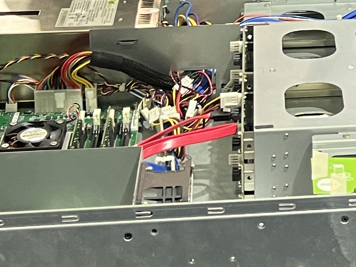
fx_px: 1337
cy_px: -183
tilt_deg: -14.7
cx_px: 452
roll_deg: -1.6
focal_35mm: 130
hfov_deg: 14.6
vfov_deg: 10.8
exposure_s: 1/60
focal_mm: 5.1
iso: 80
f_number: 1.6
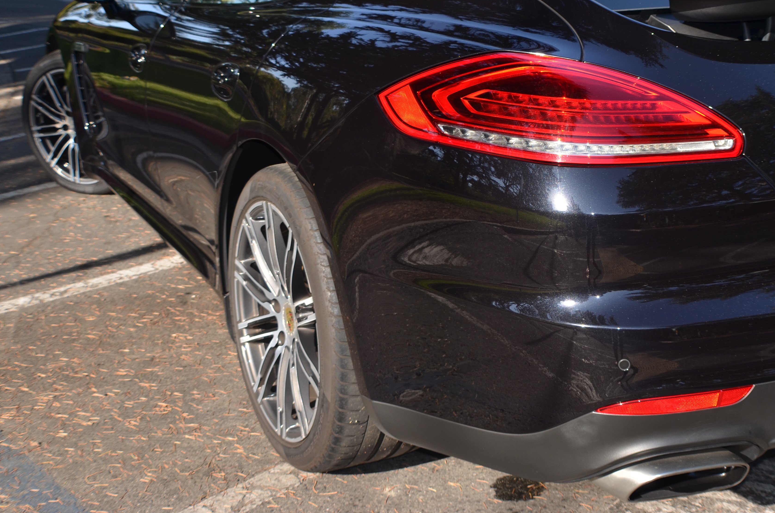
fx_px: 1332
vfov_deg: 21.7
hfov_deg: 32.2
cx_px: 515
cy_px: 138
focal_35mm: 62
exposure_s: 1/250
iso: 100
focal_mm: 28
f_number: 5.6
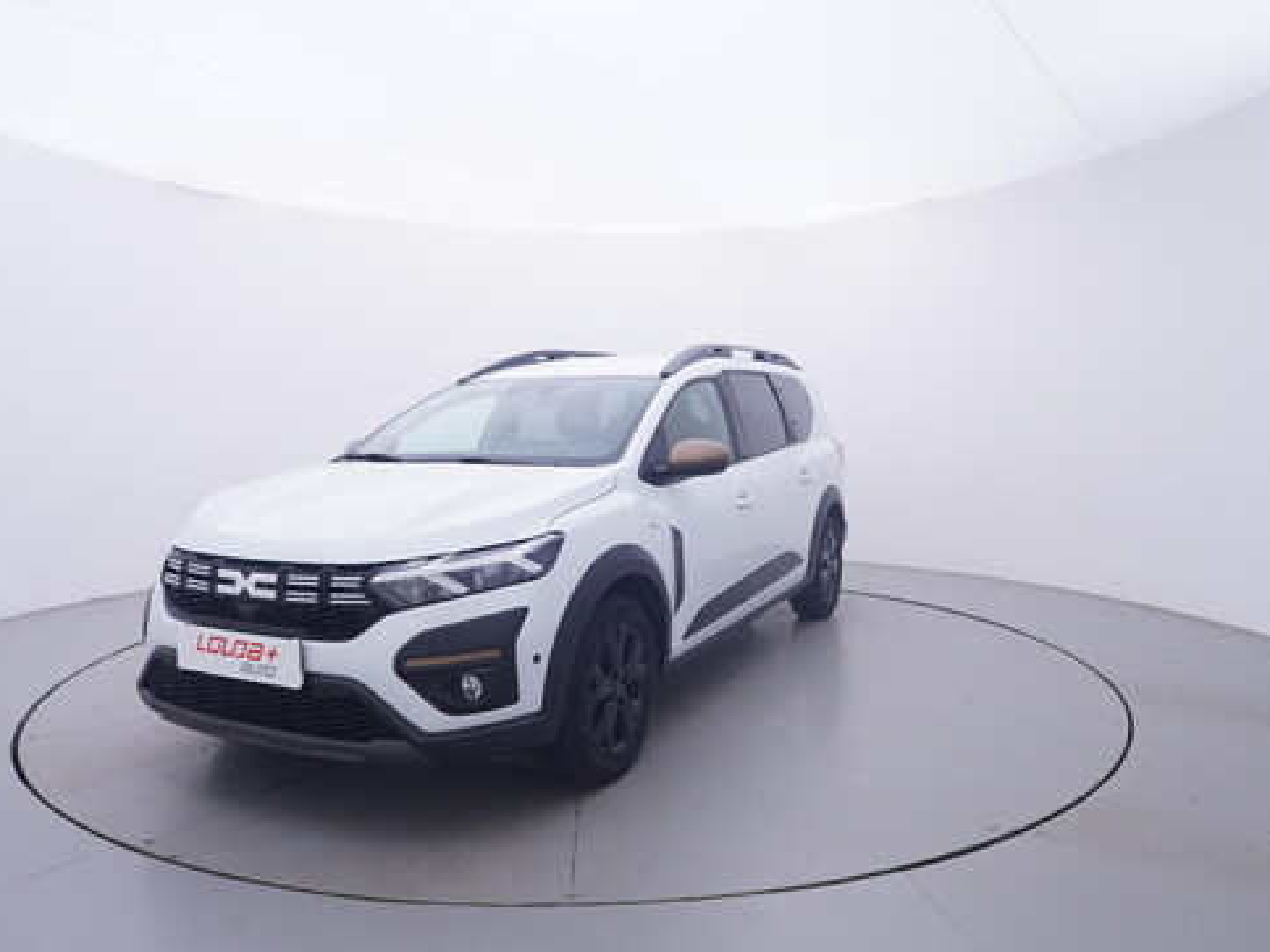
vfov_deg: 55.7
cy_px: 473
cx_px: 623
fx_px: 901
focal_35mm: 25
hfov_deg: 70.4
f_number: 5
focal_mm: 15
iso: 200
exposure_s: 1/80
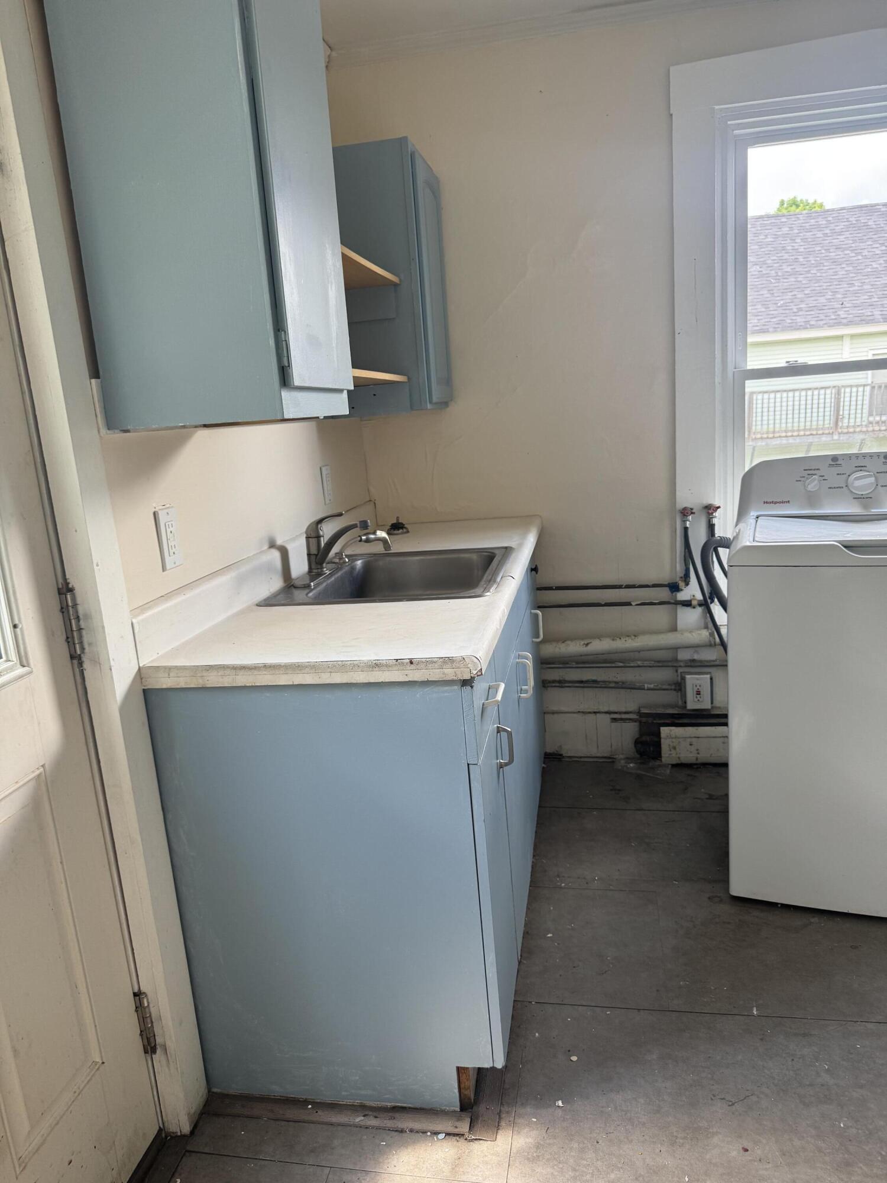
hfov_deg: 56.8
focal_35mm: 24
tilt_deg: -10.1
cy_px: 592
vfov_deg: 71.6
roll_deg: +5.5
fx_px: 820
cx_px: 444
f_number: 1.78
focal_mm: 6.76
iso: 125
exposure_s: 1/121
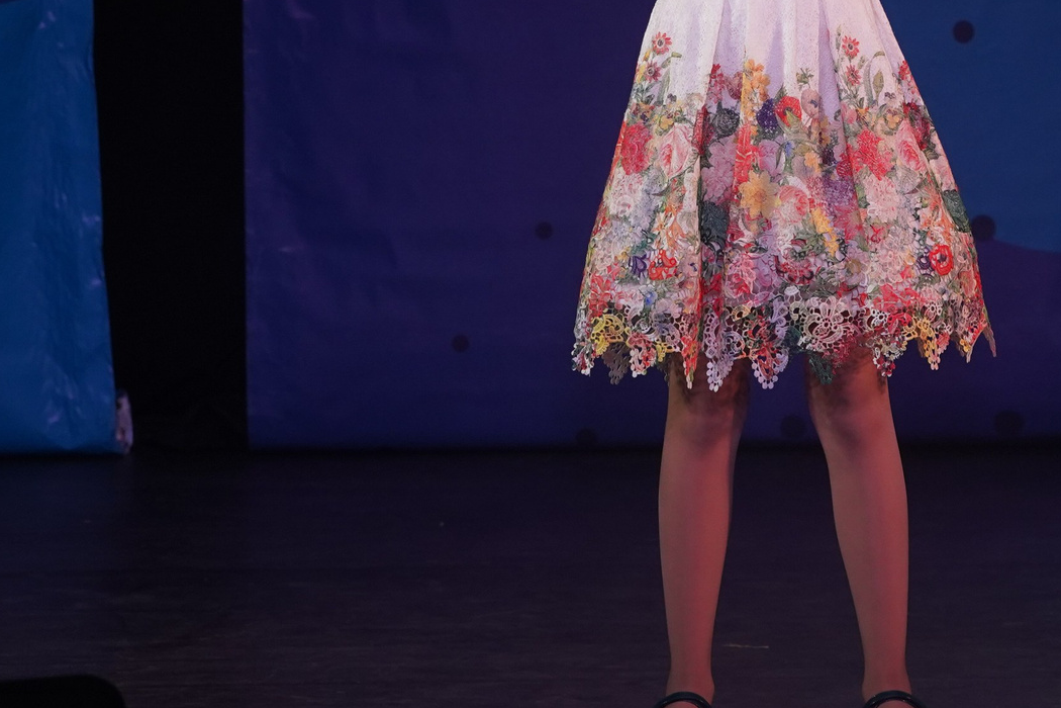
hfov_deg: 5.3
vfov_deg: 3.5
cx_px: 872
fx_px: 11493
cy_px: -45
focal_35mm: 390
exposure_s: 1/250
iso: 1600
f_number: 5.6
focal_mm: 160
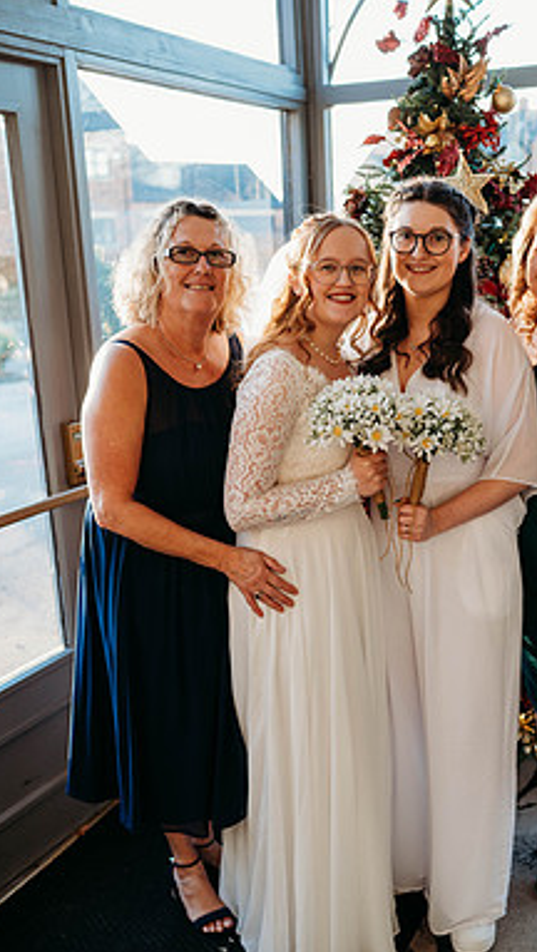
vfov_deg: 47.2
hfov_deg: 27.7
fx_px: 1086
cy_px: 539
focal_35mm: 43
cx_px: 337
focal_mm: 35
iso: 450
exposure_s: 1/200
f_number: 2.5
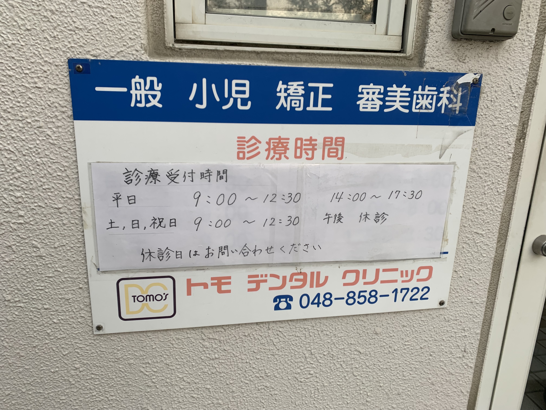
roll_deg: -1.5
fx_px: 410
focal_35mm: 26
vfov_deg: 53.1
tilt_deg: -15.8
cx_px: 273
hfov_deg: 67.3
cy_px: 205
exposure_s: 1/428
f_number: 1.8
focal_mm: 4.25
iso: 25
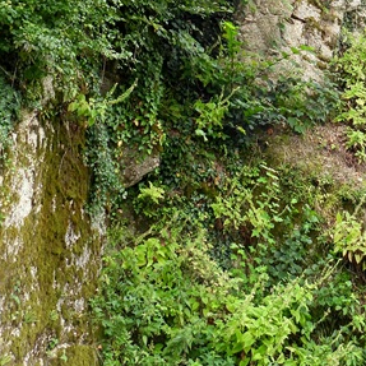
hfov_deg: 23.8
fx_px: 825
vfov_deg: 23.4
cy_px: -45
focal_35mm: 69
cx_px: 372
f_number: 2.8
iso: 100
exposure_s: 1/125
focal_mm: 5
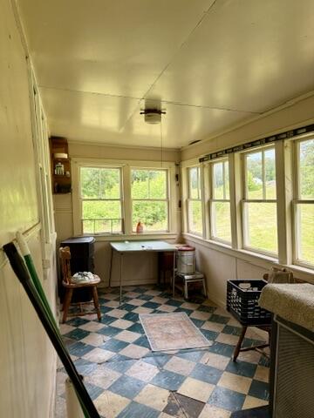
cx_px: 157
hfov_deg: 56.8
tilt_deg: -2.2
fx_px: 290
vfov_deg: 71.6
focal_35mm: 24
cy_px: 209
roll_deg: +0.2
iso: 100
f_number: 1.78
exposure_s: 1/551
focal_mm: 6.76
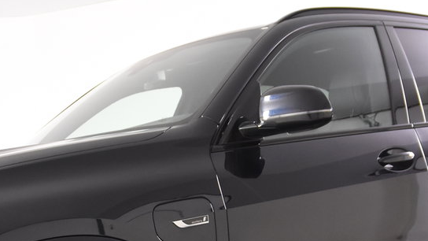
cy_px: 259
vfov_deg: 15.9
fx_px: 840
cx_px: 135
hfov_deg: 28.4
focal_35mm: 74
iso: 1600
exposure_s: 1/50
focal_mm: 20
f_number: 3.5
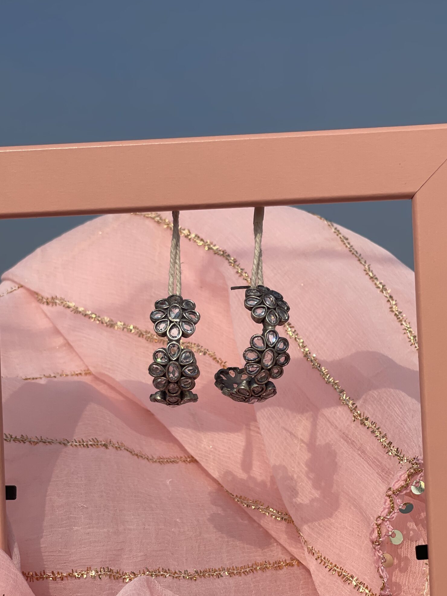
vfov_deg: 23.5
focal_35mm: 83
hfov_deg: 17.8
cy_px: 367
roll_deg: -0.2
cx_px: 208
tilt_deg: +5.2
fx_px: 1429
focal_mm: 7.5
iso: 20
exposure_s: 1/2481
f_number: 2.2
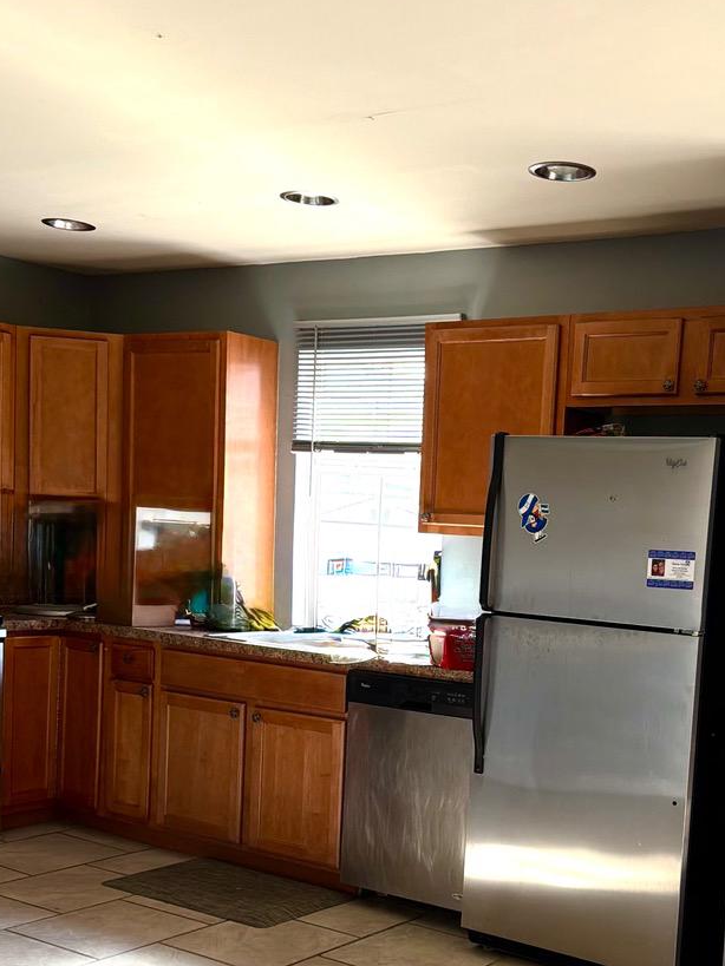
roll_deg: -2.9
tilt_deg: -6.8
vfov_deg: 41.4
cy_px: 664
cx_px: 501
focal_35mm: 45
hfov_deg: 31.8
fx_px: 1257
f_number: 1.78
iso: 100
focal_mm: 6.76
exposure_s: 1/192
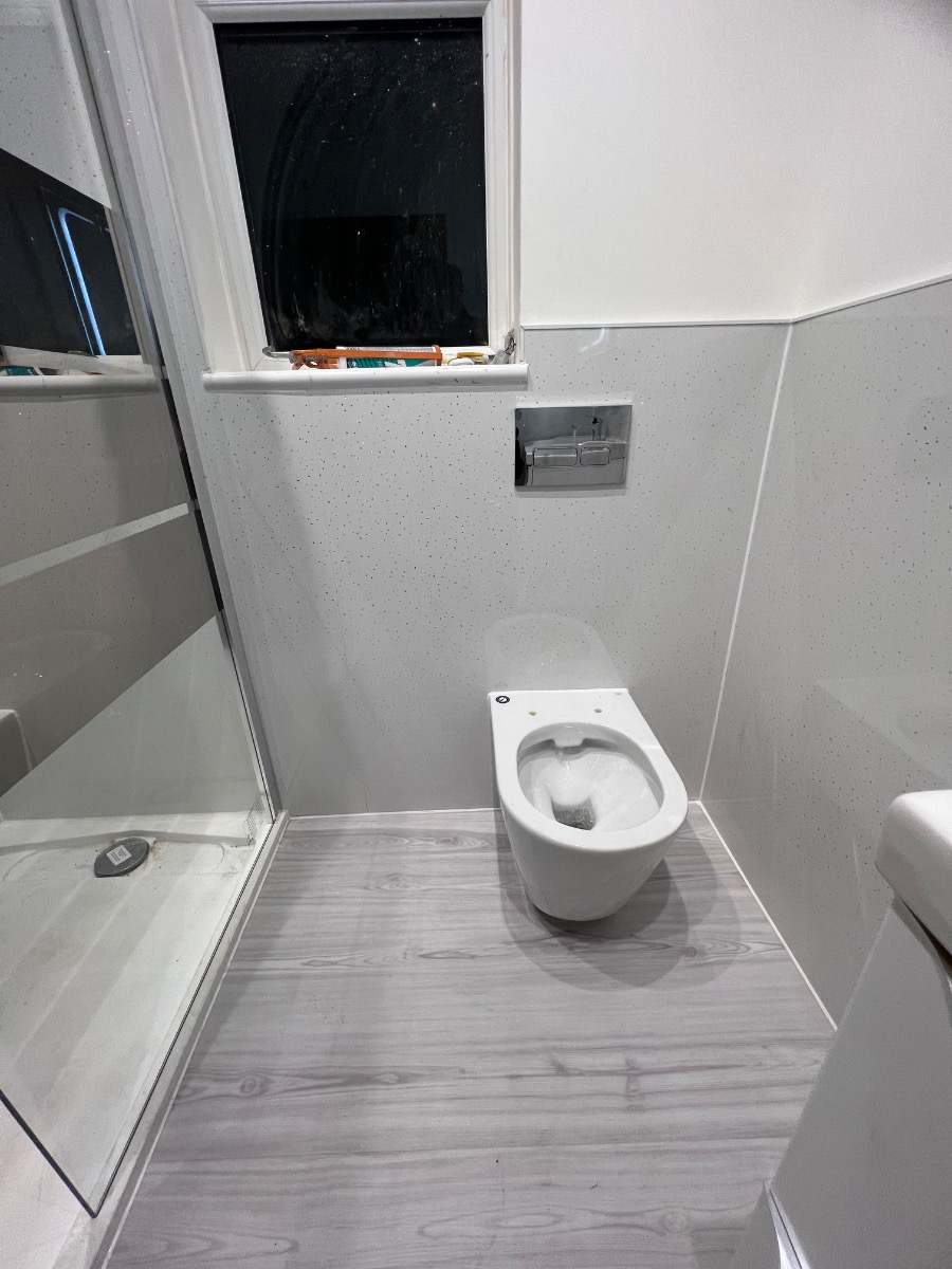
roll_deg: +2.0
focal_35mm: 13
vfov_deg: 106.2
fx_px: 477
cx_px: 476
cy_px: 634
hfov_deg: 89.9
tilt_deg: -23.8
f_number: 1.8
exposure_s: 1/100
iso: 80
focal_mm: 1.57
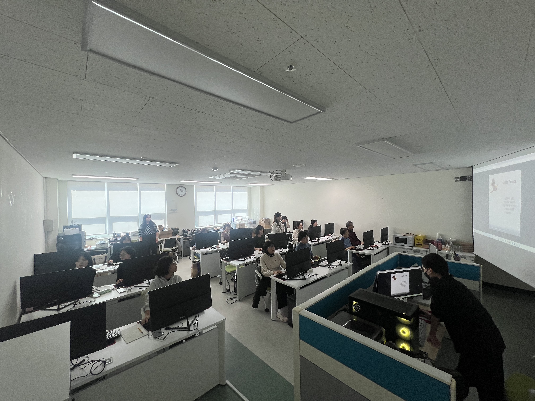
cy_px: 200
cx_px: 268
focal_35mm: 13
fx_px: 201
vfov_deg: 89.9
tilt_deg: +1.1
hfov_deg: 106.2
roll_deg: +2.0
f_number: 1.8
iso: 40
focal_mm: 1.57
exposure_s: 1/120
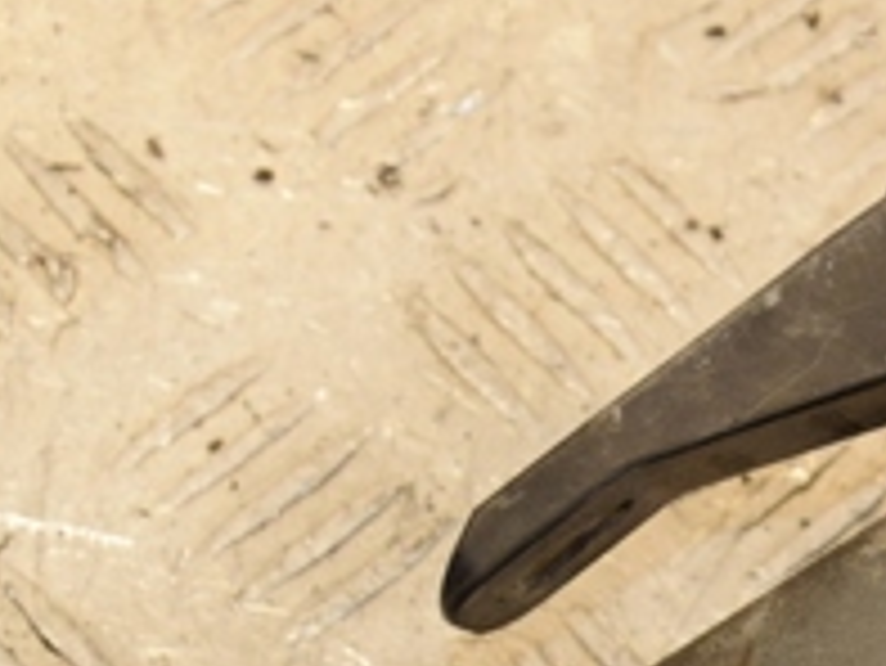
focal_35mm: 225
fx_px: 5762
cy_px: 837
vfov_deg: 6.6
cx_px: 1237
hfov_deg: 8.6
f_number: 7.1
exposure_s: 1/200
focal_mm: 48
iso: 800
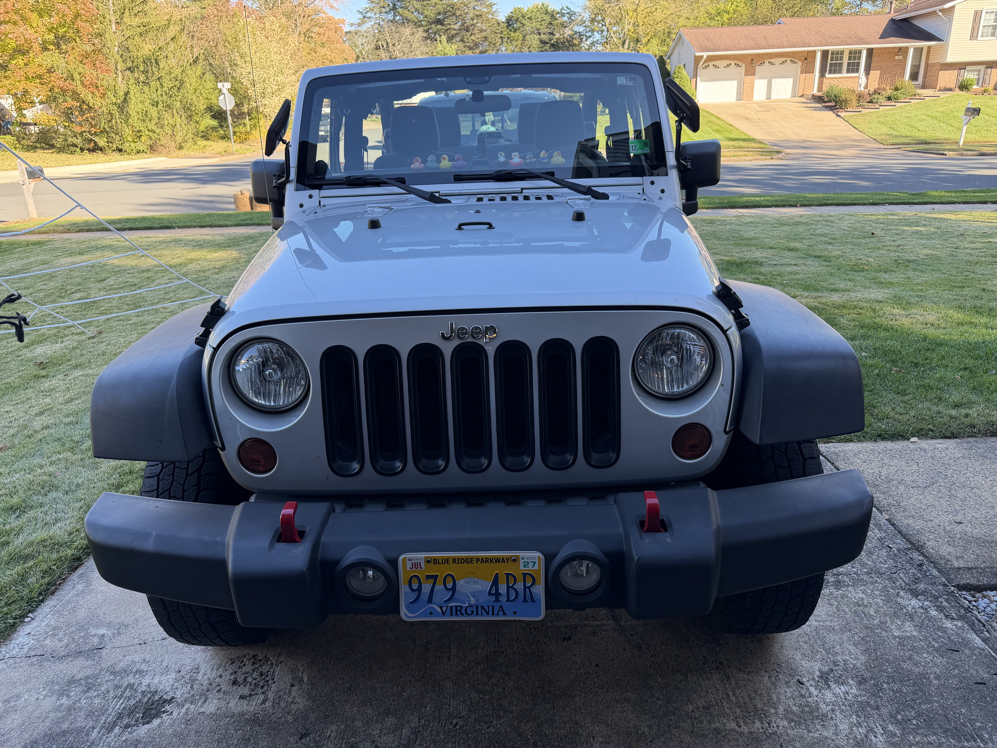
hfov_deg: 71.6
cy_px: 374
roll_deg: +2.8
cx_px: 498
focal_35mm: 24
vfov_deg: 56.8
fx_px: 691
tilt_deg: -21.4
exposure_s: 1/395
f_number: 1.78
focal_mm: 6.76
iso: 80
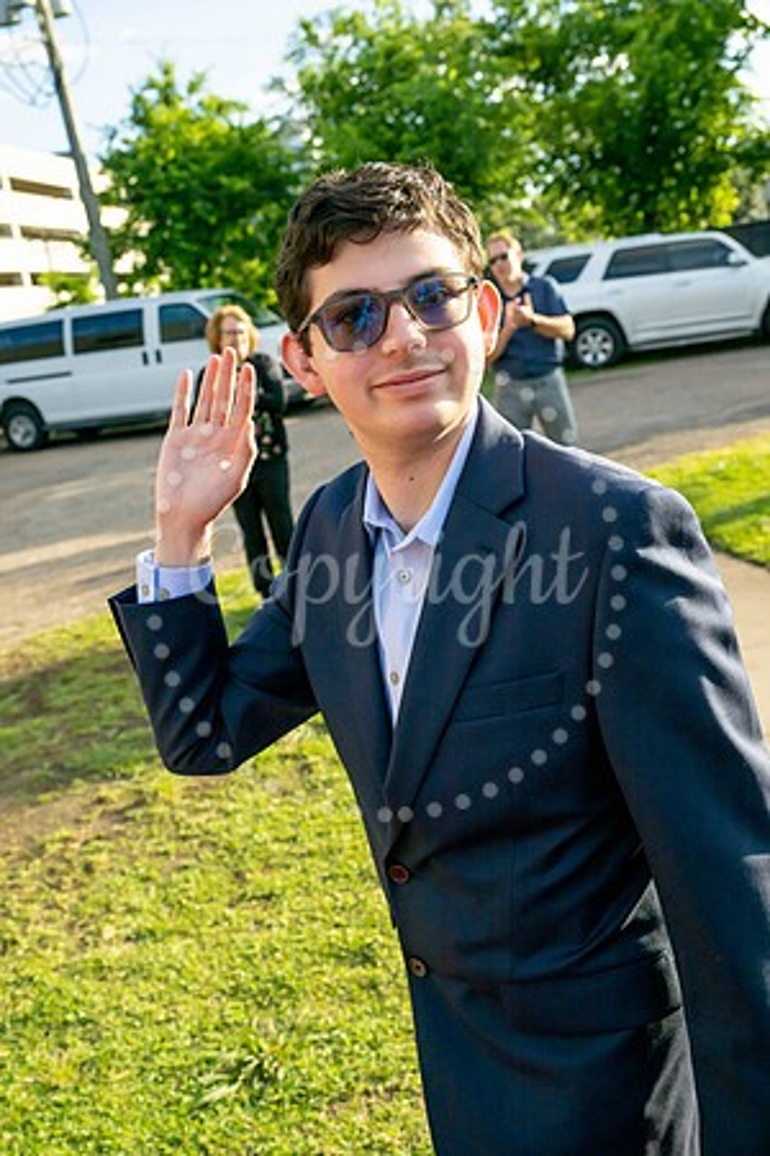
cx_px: 385
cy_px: 578
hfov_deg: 37.9
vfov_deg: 54.4
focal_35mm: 35
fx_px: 1123
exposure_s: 1/3200
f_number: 5.6
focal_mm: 35
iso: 400
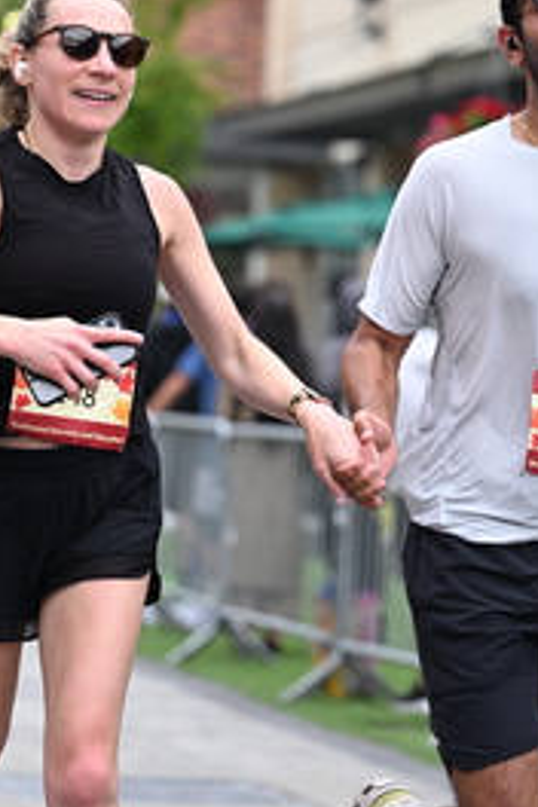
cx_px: 261
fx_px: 4528
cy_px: 241
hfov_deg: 6.8
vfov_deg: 10.2
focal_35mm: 202
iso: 640
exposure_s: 1/2000
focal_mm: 97
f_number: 2.8
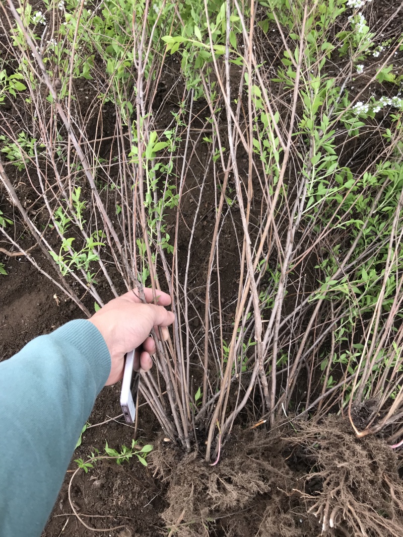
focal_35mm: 28
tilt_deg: -64.9
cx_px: 202
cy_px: 268
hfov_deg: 49.7
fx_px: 435
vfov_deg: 63.4
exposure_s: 1/310
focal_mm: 3.99
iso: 20
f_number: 1.8
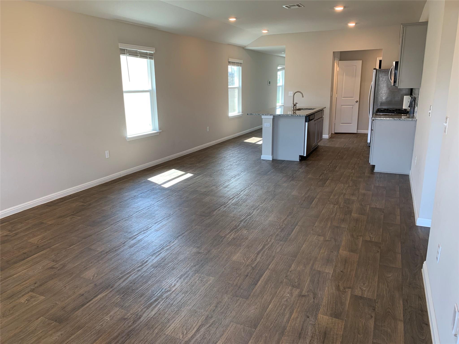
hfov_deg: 67.3
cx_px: 230
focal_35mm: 26
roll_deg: +1.4
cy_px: 172
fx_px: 345
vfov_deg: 53.1
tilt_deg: -14.9
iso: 64
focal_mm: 4.25
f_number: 1.8
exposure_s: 1/60
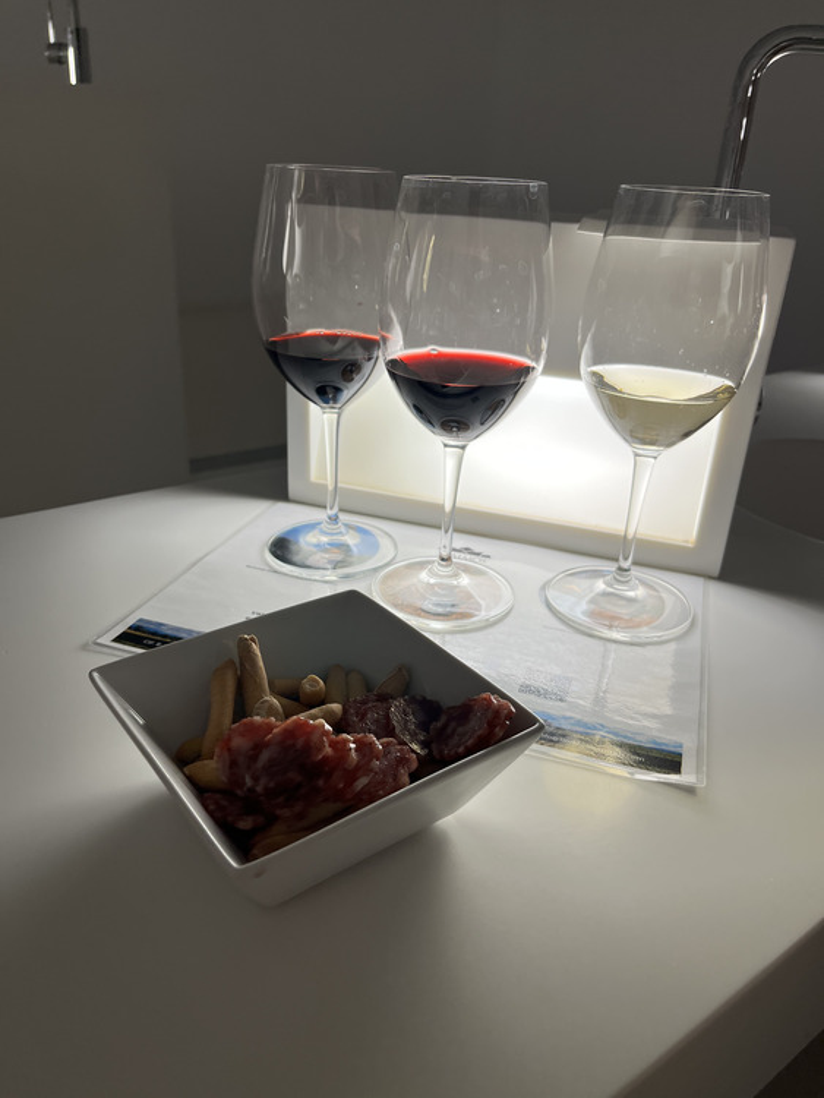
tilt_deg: -25.1
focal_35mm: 26
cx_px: 412
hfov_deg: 53.1
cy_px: 549
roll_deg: -2.9
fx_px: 825
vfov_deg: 67.3
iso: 50
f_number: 1.6
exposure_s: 1/524
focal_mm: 5.1
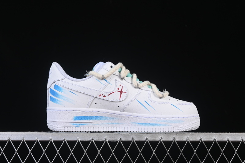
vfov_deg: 18.2
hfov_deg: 27.0
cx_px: 122
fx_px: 510
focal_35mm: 75
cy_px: 82
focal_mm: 50
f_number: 8
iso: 160
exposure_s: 1/80
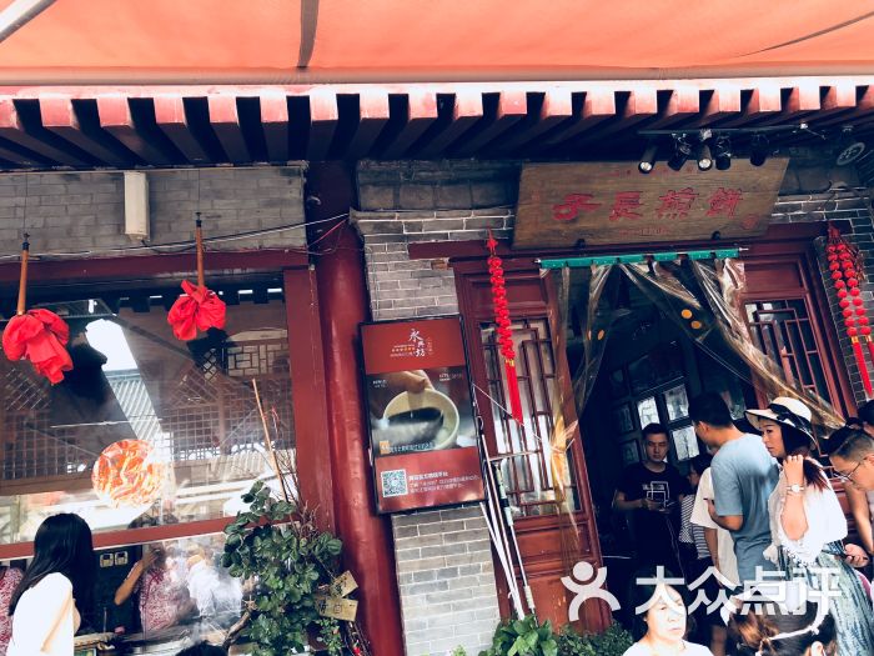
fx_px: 707
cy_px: 328
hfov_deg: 63.4
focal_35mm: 28
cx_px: 437
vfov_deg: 49.7
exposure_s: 1/120
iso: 64
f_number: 1.8
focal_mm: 4
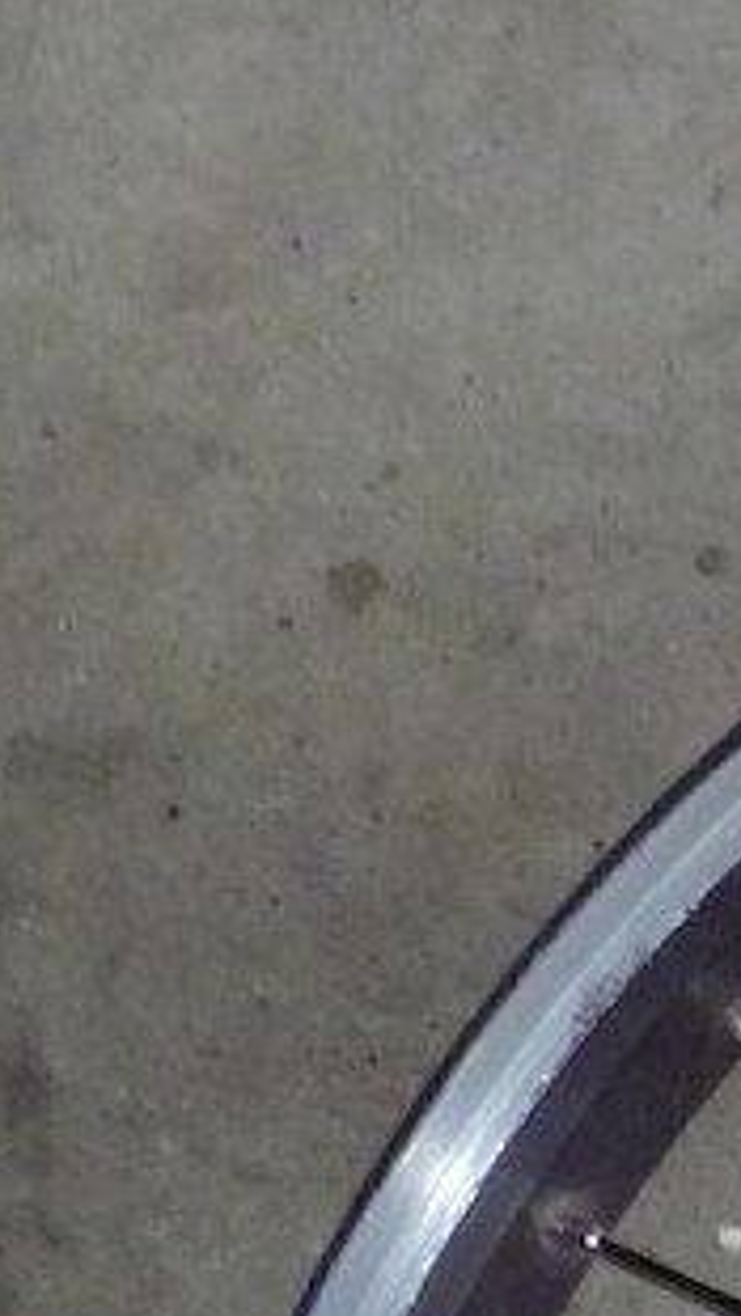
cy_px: 2289
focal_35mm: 196
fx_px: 6845
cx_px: 1740
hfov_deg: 6.0
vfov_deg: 10.4
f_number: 3.5
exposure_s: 1/30
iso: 250
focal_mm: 6.3
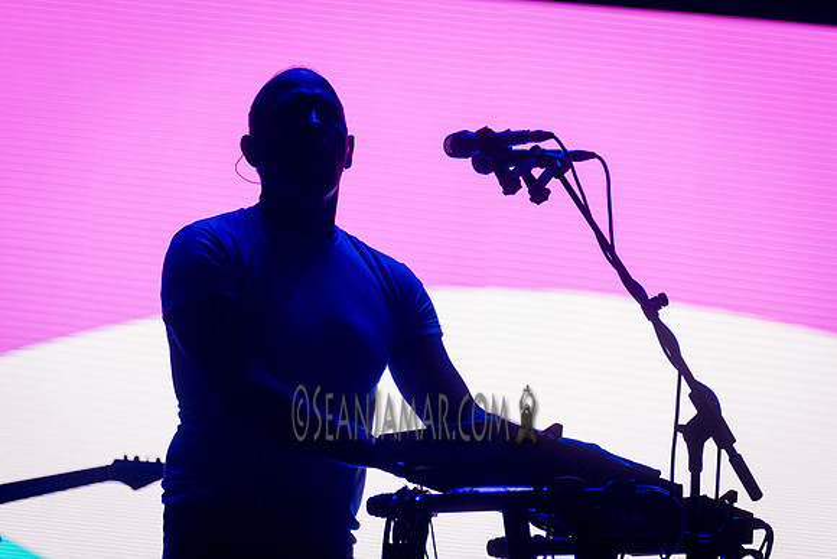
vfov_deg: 11.3
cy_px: 166
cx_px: 426
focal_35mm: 121
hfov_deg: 16.9
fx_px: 2815
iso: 4000
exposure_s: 1/4000
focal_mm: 86
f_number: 2.8
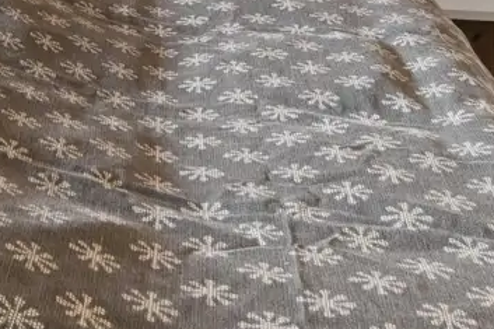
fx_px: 1344
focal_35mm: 98
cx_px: -119
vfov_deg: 12.1
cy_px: -367
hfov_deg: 19.5
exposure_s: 1/8
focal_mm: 12
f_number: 8
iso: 200
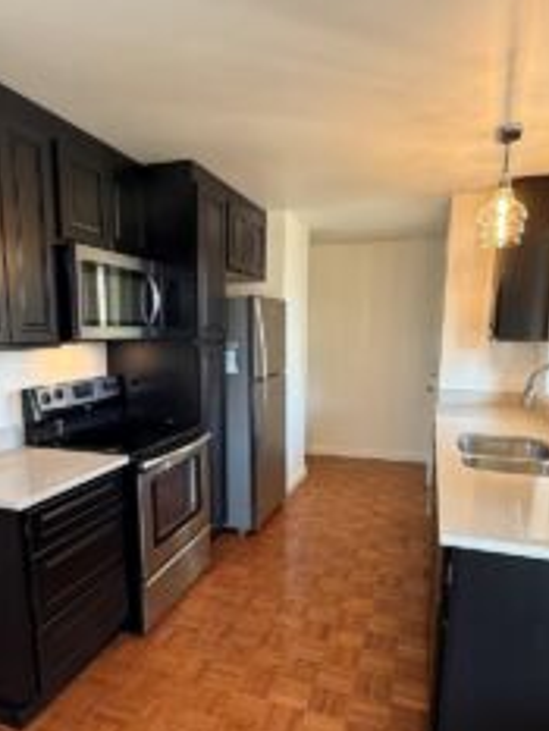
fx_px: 507
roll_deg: +0.3
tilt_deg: -9.8
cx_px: 248
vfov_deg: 71.2
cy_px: 417
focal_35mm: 24
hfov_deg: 56.8
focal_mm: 2.22
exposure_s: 1/60
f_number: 2.2
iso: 250
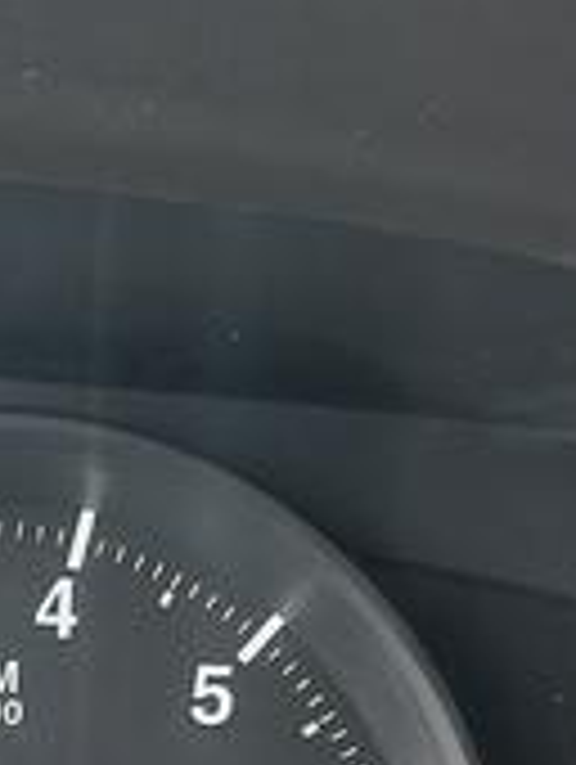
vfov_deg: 13.4
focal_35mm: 141
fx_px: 3120
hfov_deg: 10.1
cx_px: -410
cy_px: 1030
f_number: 1.8
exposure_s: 1/60
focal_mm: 4.6
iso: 50
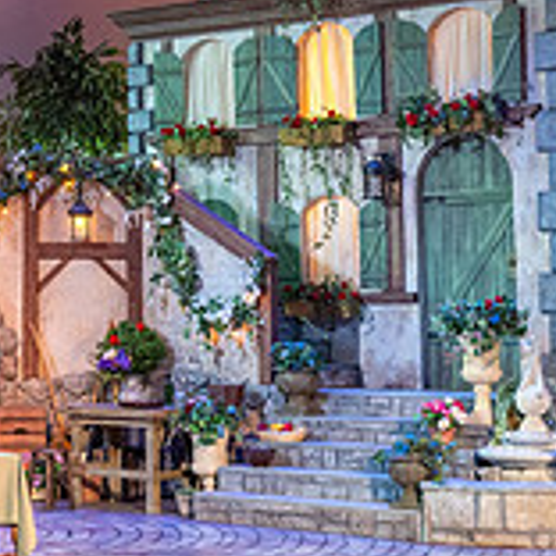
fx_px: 2035
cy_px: 121
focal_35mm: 112
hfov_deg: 15.2
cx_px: -17
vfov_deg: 15.5
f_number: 5.6
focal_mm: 35
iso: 2500
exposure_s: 1/100
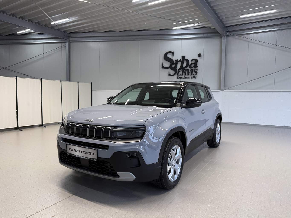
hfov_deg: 71.6
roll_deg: -0.5
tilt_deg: -3.9
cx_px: 146
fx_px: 202
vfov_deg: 56.8
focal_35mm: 24
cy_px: 109
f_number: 1.78
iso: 80
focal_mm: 6.76
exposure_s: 1/153
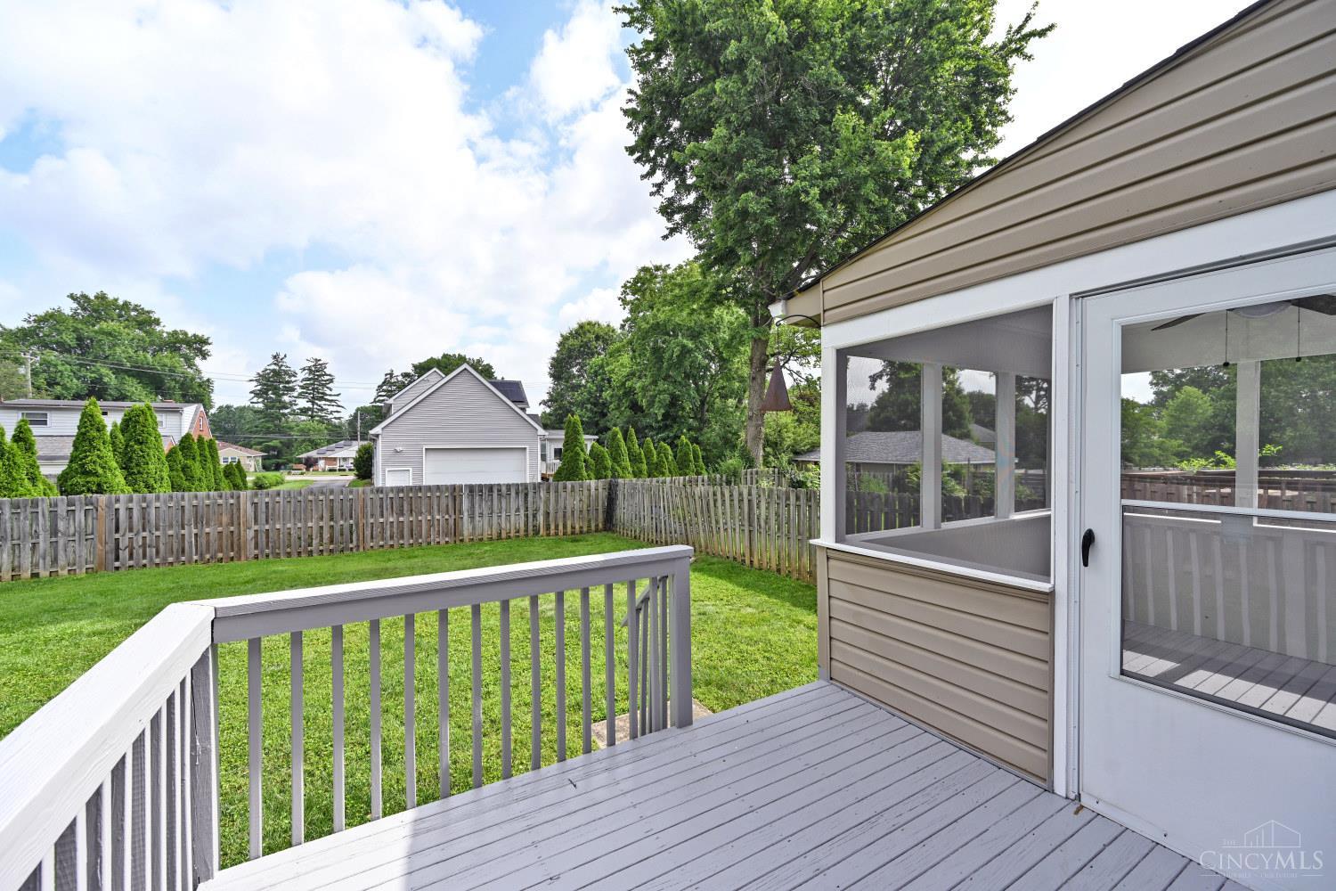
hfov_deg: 104.3
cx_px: 668
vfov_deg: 81.2
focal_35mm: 14
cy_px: 446
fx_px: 520
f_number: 6.3
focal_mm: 14
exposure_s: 1/320
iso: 100
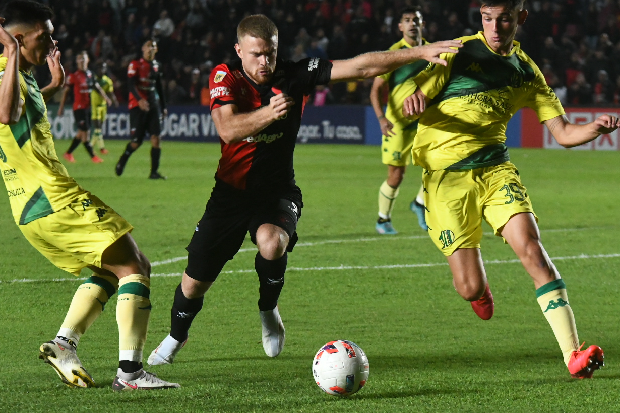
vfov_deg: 5.7
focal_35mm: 241
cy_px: 202
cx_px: 262
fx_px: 4150
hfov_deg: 8.5
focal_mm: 122
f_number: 4.5
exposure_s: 1/1250
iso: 6400
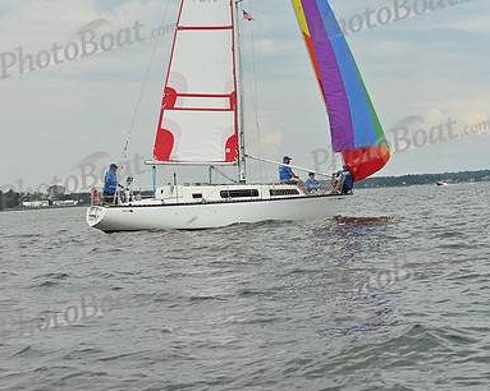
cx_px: 245
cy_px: 95
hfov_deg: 17.3
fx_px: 1609
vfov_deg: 13.8
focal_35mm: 111
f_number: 9
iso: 320
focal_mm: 78
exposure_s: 1/1250
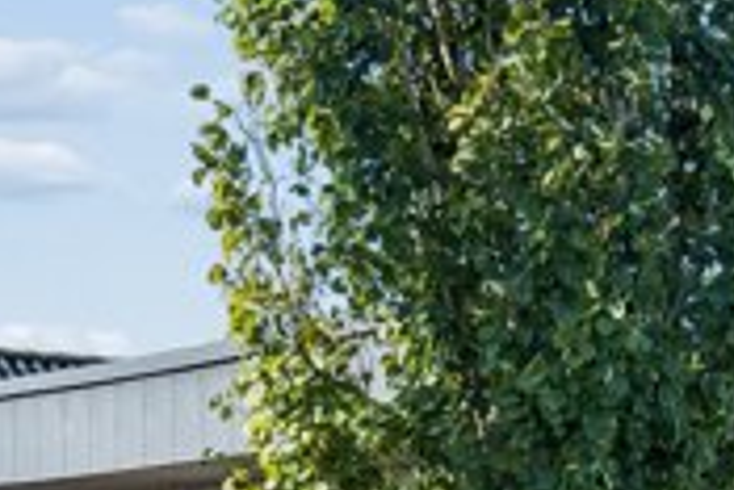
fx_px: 2979
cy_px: 886
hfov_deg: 12.9
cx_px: 1254
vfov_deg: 9.0
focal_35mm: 146
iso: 400
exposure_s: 1/1250
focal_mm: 32
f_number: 6.3
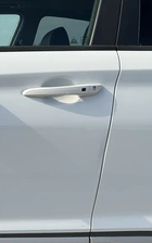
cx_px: -50
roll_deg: -3.4
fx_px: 351
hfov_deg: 21.8
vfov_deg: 37.8
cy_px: 159
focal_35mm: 53
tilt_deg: -13.6
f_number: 1.8
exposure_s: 1/1848
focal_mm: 3
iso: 25
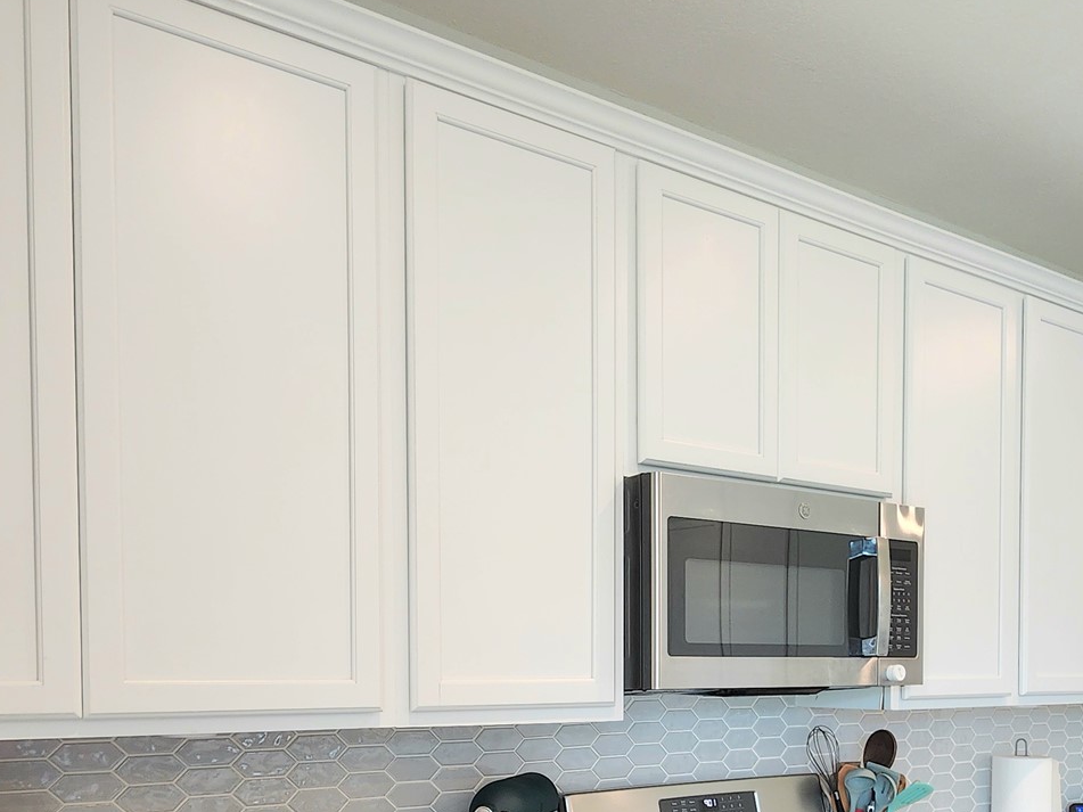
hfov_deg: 63.4
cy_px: 707
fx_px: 876
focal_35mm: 28
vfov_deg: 45.7
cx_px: 574
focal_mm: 2.2
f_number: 2.2
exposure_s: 1/60.2
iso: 125
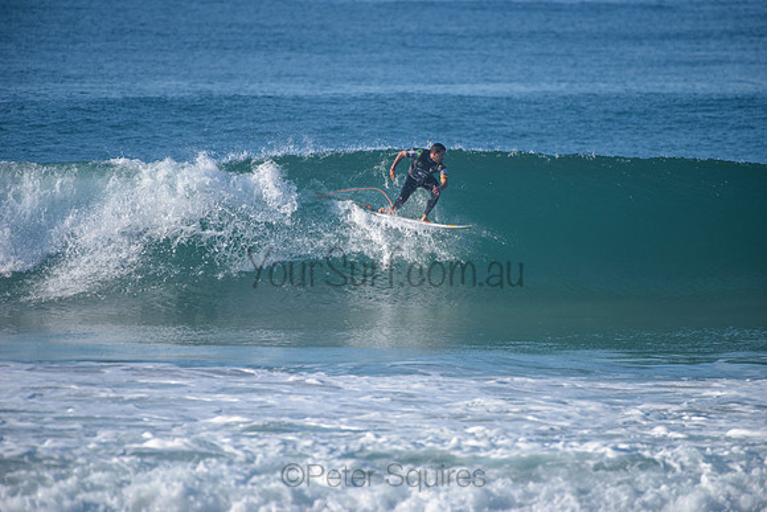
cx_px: 384
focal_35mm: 500
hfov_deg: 4.1
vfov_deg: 2.8
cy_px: 256
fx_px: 10655
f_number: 5.6
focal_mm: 500
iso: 250
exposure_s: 1/2000
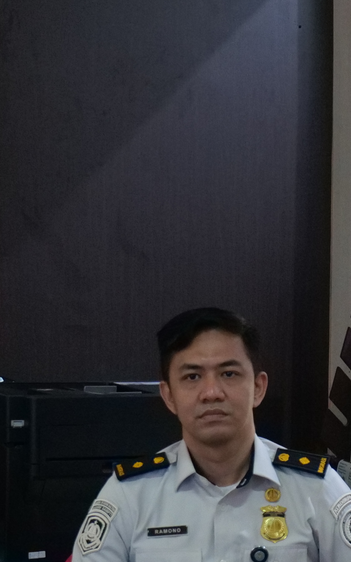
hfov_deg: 8.1
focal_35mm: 160
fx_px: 2449
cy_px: 414
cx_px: 390
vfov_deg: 13.0
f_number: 5
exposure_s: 1/50
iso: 6400
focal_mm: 45
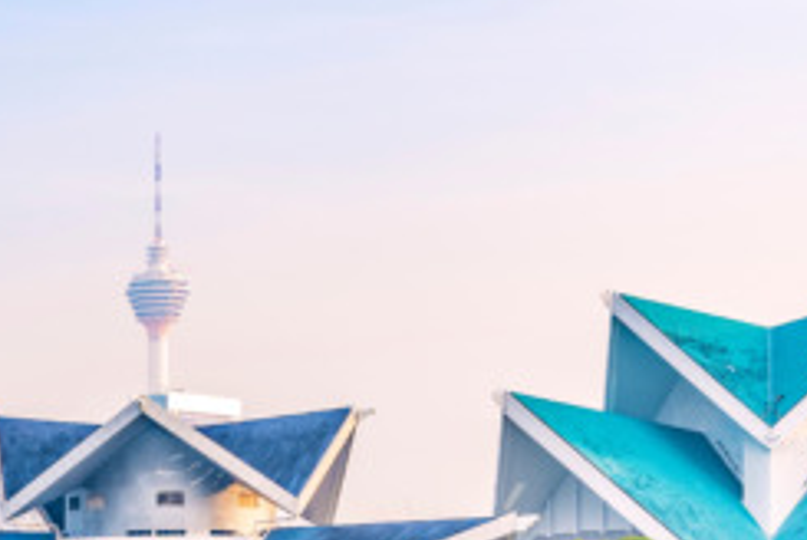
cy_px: 721
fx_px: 3658
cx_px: -468
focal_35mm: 163
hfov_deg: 11.9
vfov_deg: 8.3
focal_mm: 50
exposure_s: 1/8
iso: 100
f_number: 8
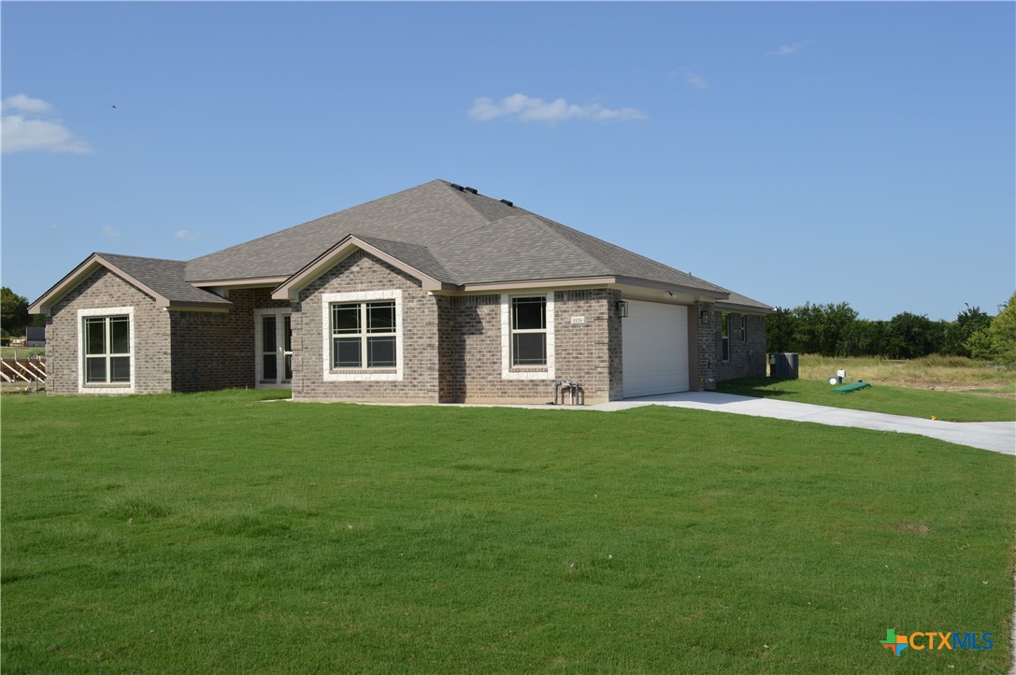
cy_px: 338
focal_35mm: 36
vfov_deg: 36.8
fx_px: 1015
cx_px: 508
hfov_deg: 53.2
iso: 100
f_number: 8
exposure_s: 1/320
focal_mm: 24
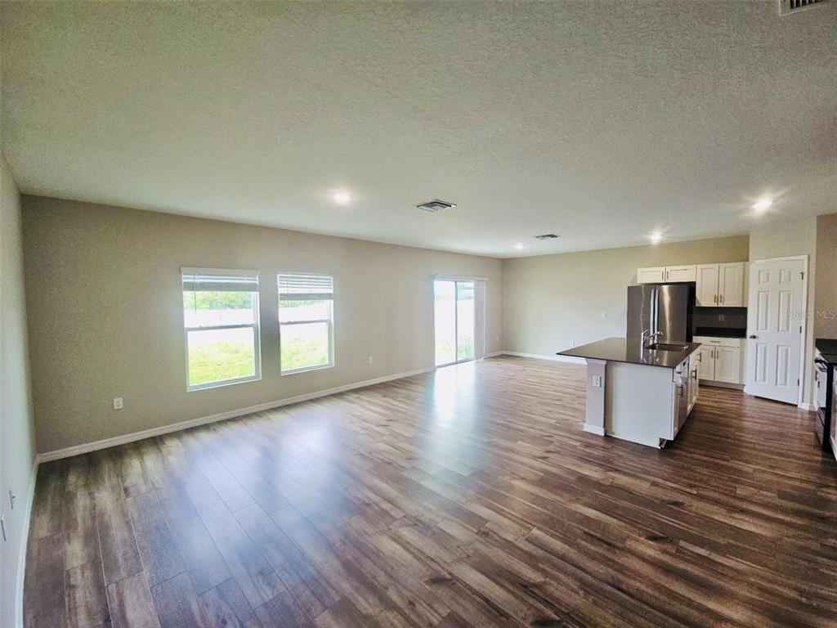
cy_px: 314
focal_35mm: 13
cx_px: 418
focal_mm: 2.2
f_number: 2.2
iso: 66
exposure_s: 1/60.2
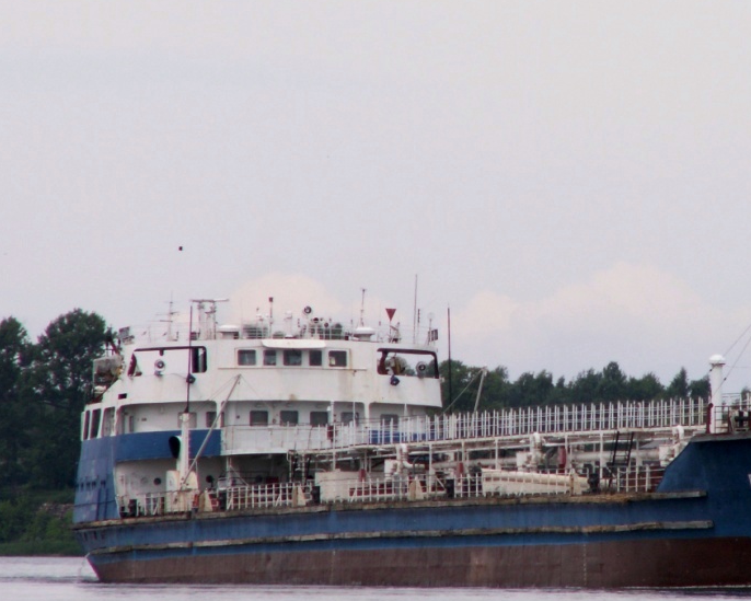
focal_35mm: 612
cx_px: 554
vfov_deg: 2.5
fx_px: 13605
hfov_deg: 3.2
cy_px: 317
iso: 100
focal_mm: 69.45
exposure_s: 1/1000
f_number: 5
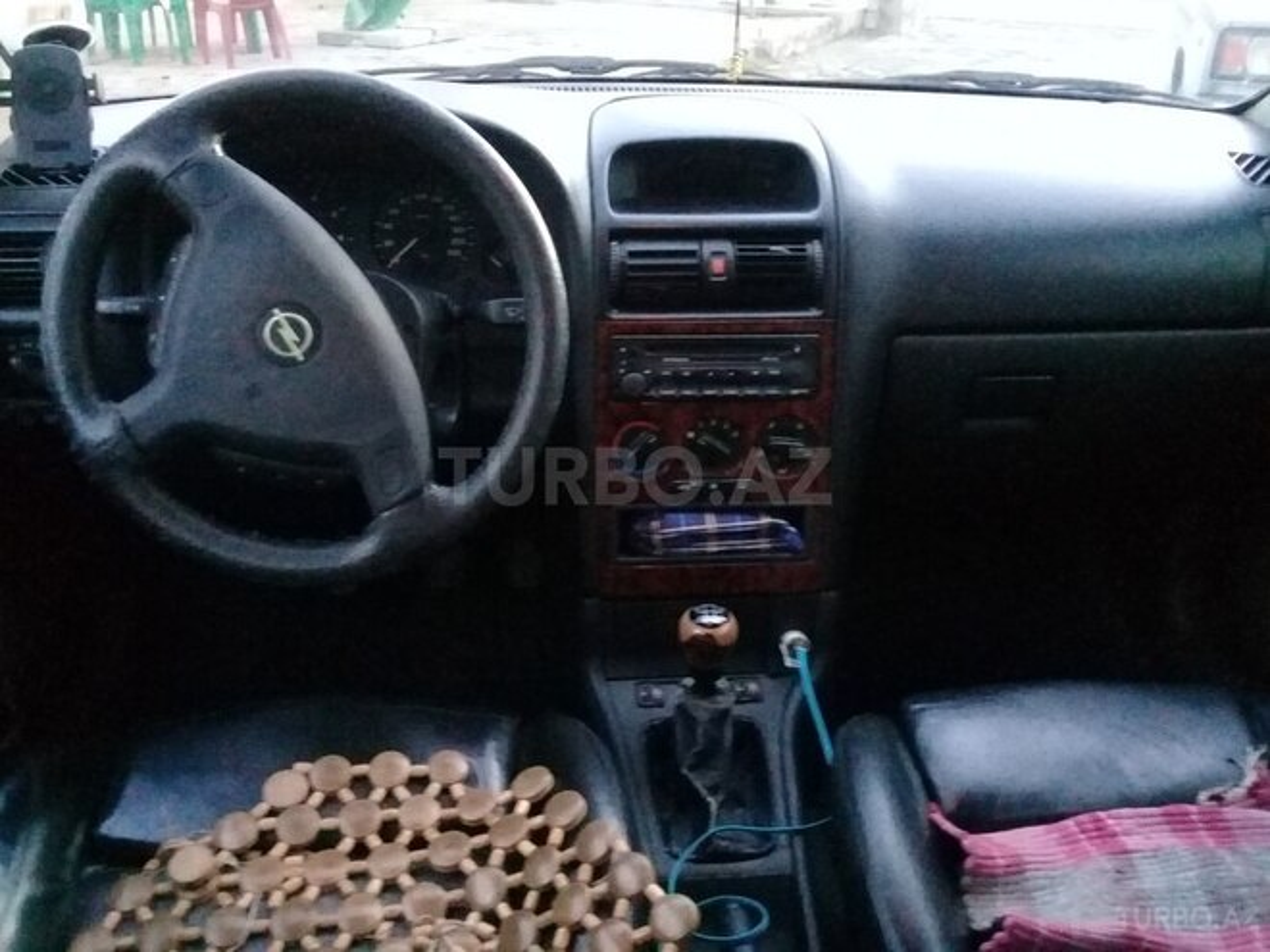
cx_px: 635
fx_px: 1137
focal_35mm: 31
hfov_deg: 58.4
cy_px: 476
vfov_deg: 45.4
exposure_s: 1/17
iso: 1250
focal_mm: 3.3
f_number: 2.2
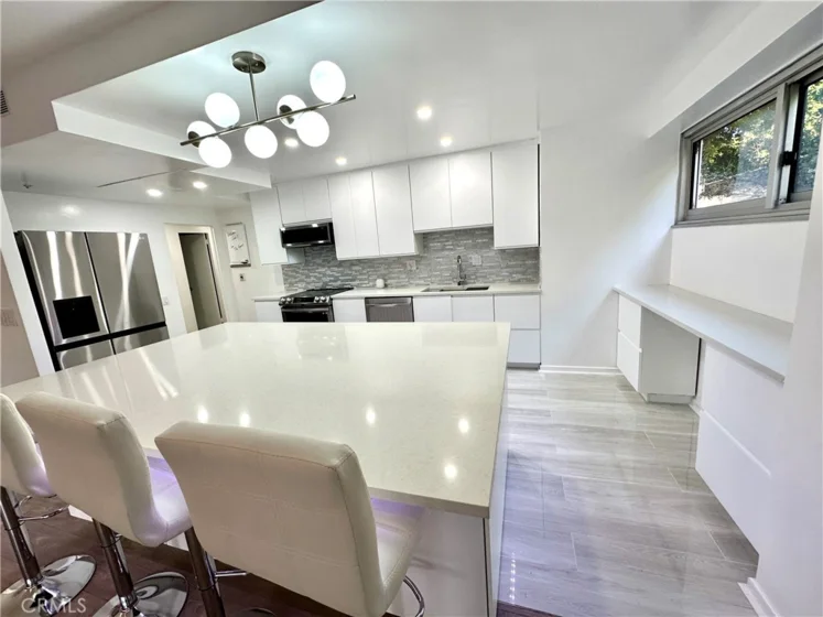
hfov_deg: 102.1
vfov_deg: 85.7
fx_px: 333
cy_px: 308
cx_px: 412
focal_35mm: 14
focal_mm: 2.22
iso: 100
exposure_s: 1/120
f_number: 2.2
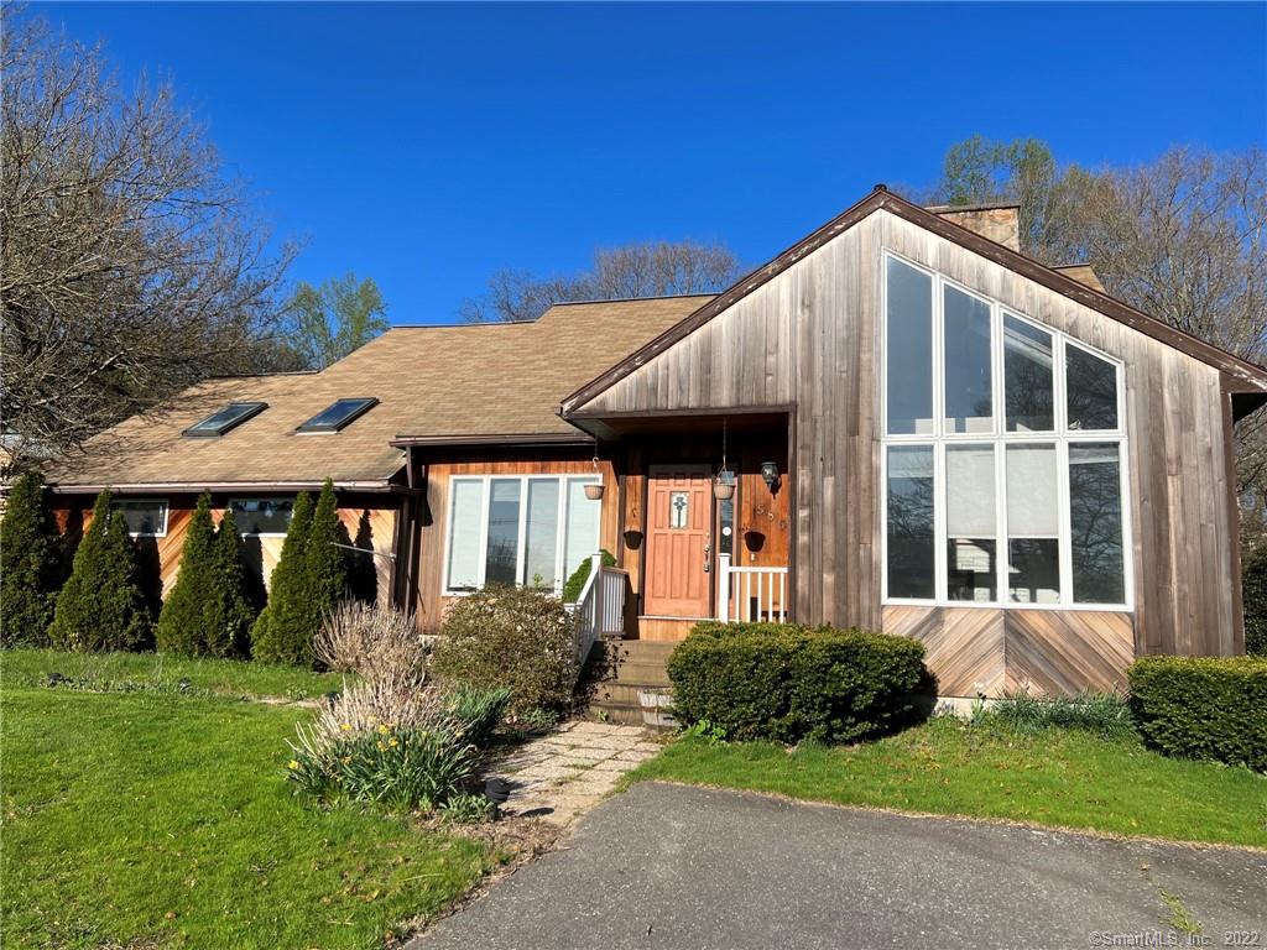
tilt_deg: +7.6
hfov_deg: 67.3
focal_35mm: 26
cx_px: 634
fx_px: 952
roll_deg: -1.3
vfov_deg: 53.1
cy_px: 475
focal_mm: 5.7
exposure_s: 1/4444
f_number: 1.5
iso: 50
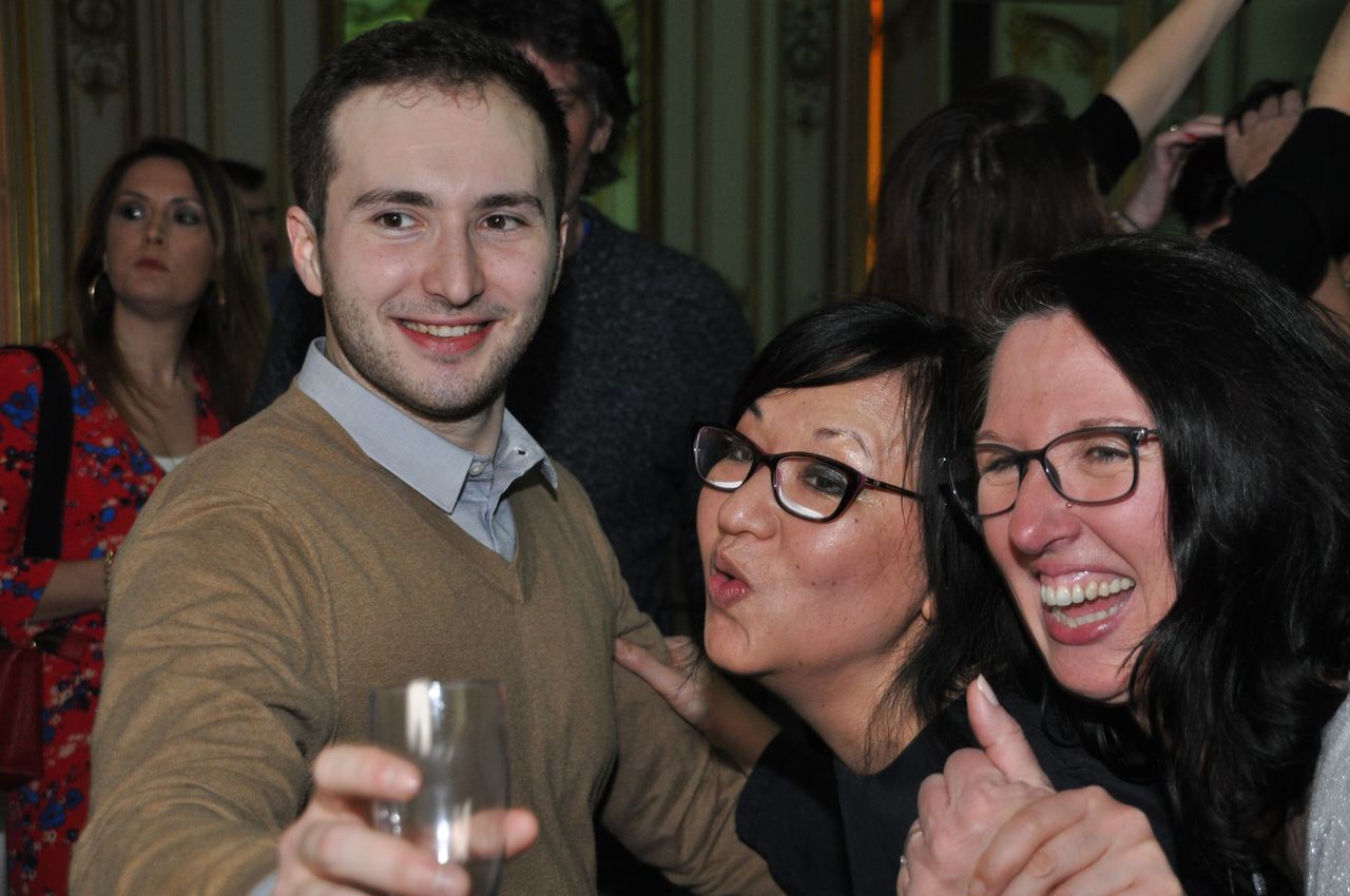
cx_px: 675
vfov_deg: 18.1
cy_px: 448
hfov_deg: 27.0
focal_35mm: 75
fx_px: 2809
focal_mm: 50
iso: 800
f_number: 4.8
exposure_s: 1/60
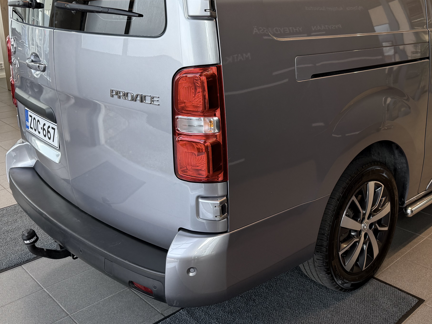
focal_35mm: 38
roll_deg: +0.3
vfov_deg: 37.3
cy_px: 106
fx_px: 474
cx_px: 299
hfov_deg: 47.9
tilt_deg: -14.2
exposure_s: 1/100
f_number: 1.78
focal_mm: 6.76
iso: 125
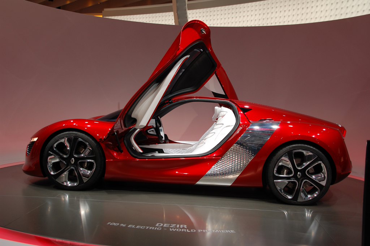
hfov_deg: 43.6
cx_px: 185
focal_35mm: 45
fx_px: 462
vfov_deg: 29.8
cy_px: 123
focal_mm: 30
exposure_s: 1/125
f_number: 5.6
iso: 250
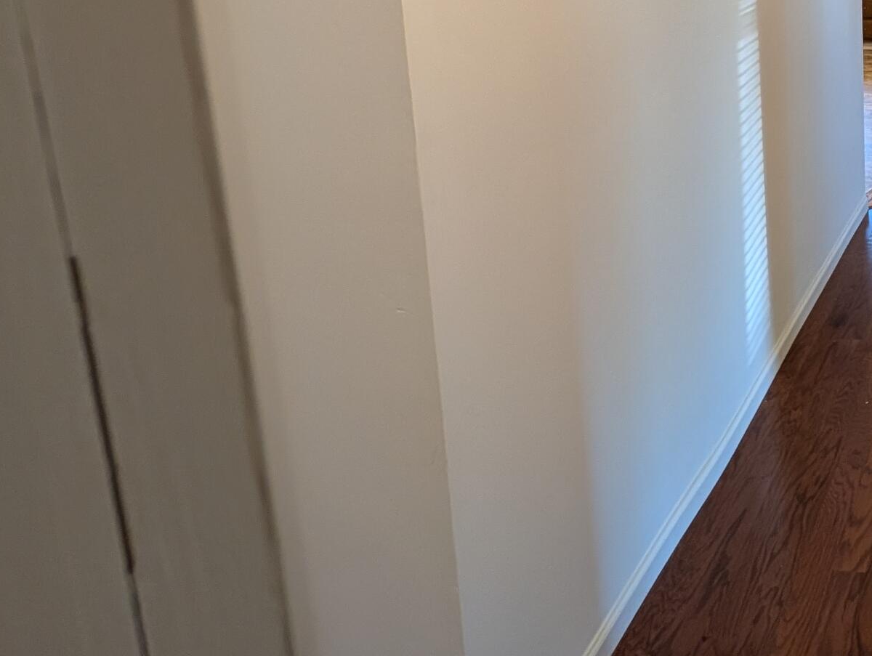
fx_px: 757
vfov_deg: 41.9
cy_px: 29
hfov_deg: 45.3
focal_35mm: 30
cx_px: 956
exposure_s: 1/60
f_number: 1.7
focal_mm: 2.02
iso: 159
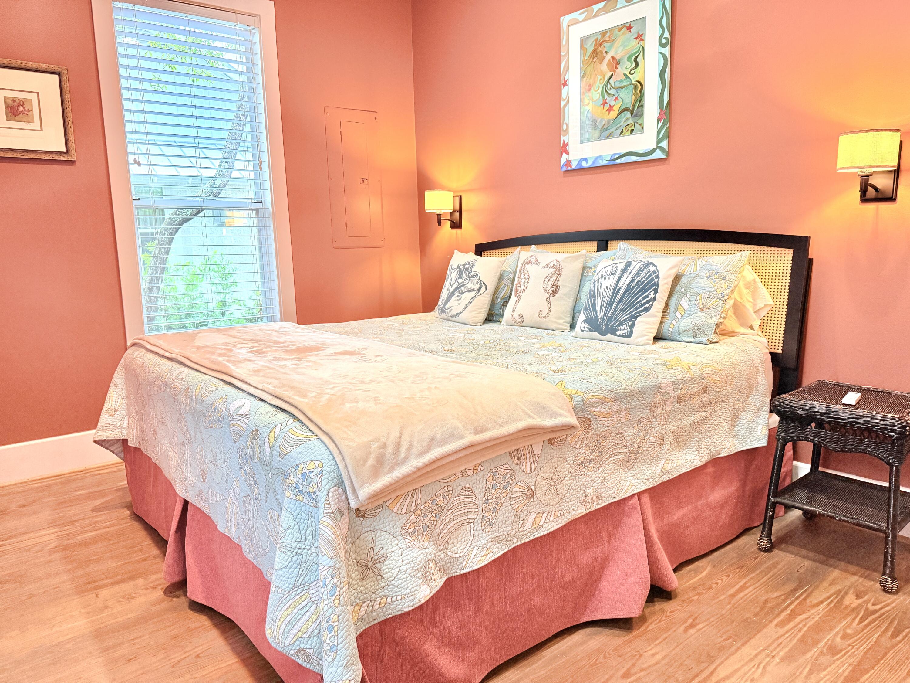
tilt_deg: -9.3
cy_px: 342
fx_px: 631
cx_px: 455
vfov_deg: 56.8
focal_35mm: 24
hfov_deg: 71.6
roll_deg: +1.5
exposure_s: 1/120
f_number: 1.78
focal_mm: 6.76
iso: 320
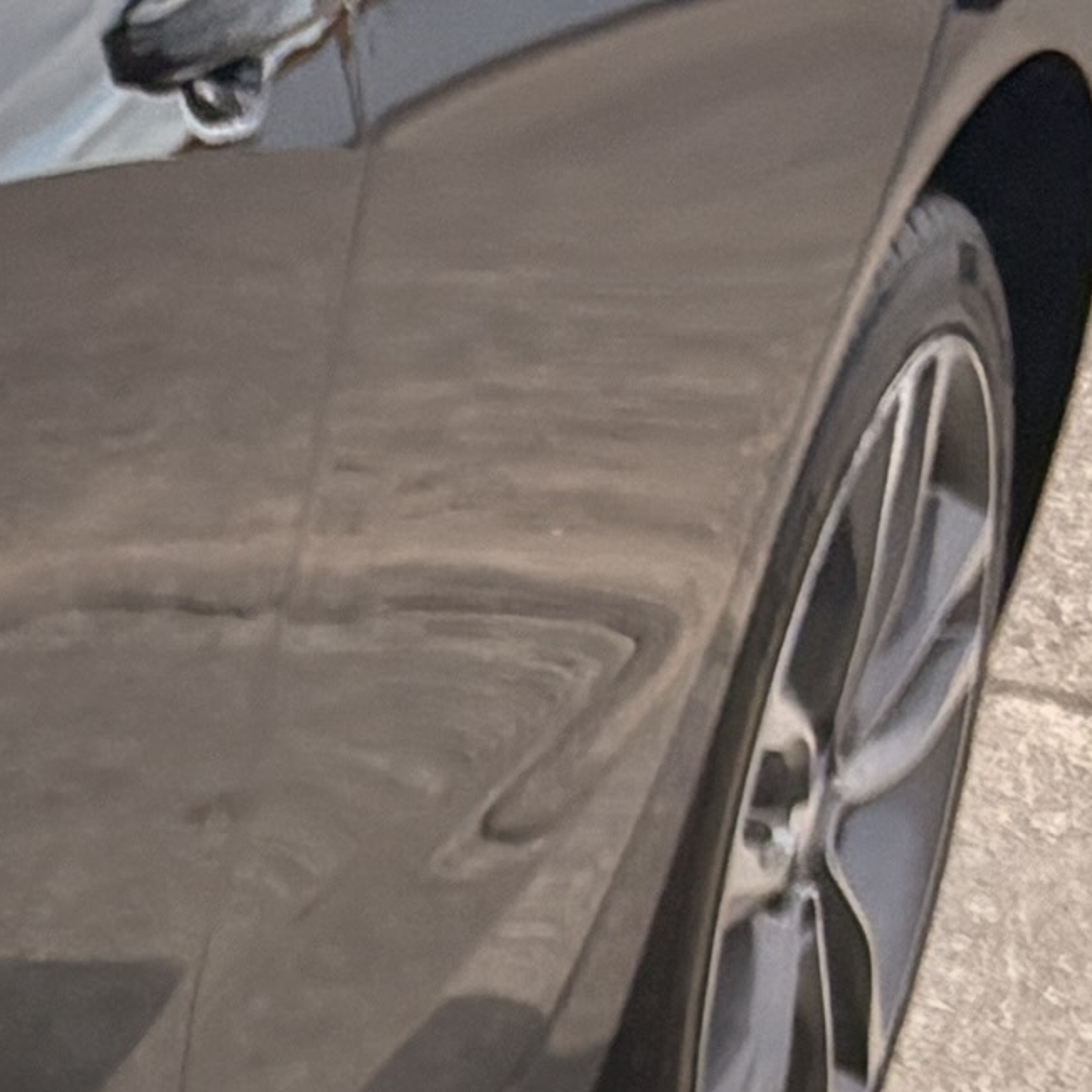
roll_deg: +2.8
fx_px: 7209
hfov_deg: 7.2
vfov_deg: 8.4
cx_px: -2777
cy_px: 1771
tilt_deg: -18.4
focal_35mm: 202
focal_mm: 5.96
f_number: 1.6
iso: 64
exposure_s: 1/2865
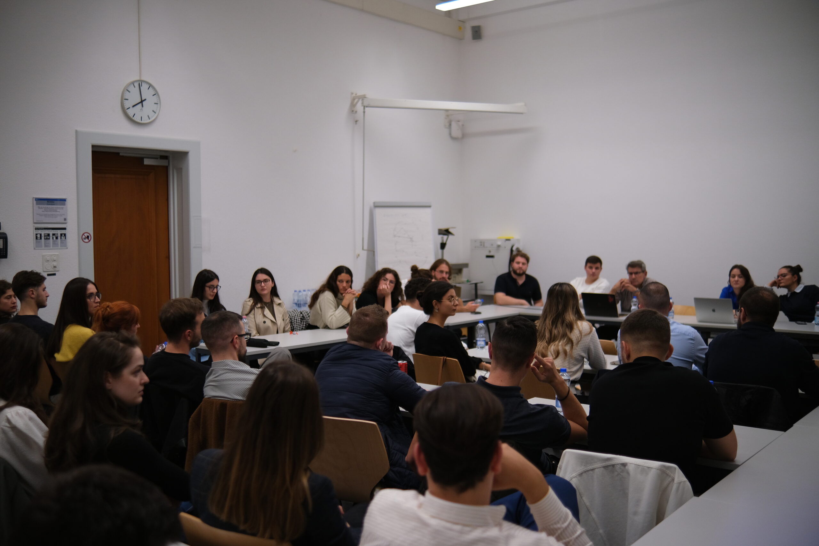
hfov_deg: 54.4
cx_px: 410
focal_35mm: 35
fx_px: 796
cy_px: 273
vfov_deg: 37.9
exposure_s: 1/640
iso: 500
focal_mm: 23
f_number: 1.4
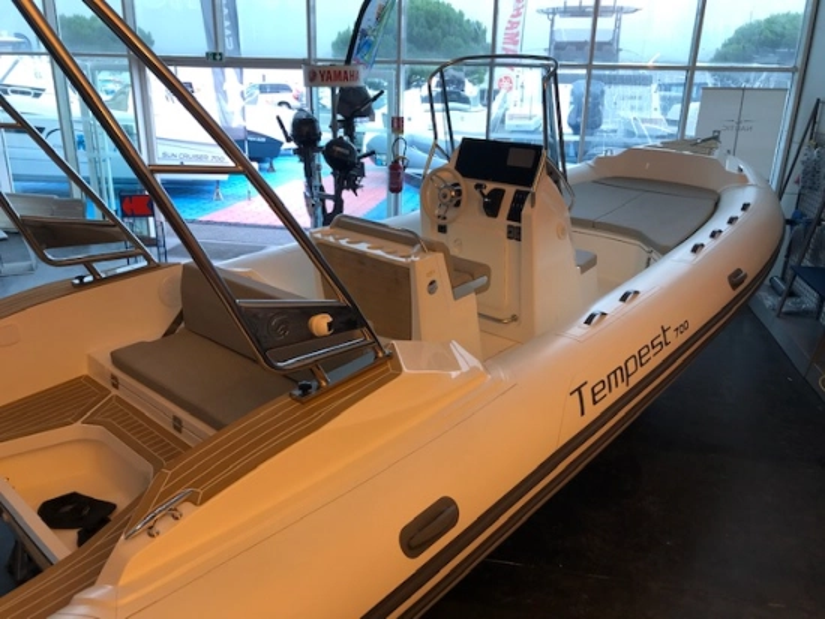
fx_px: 668
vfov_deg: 49.8
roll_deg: -1.9
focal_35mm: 28
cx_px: 412
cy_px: 310
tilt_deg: -20.2
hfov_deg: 63.4
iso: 25
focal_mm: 3.99
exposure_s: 1/100
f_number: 1.8
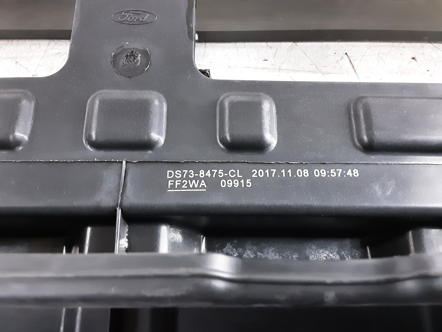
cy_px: 166
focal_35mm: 27
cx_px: 221
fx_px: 345
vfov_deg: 51.4
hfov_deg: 65.3
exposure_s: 1/20
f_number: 1.9
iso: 640
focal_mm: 2.91
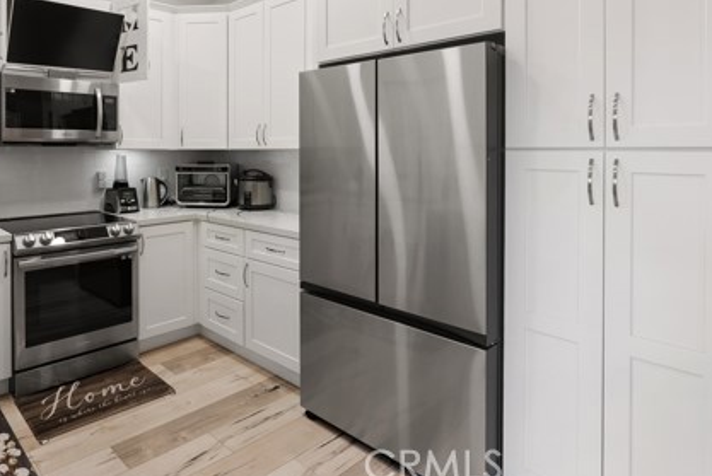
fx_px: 455
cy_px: 148
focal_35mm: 23
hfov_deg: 73.2
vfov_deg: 53.8
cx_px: 225
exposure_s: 1/4
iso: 320
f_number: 9
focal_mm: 16
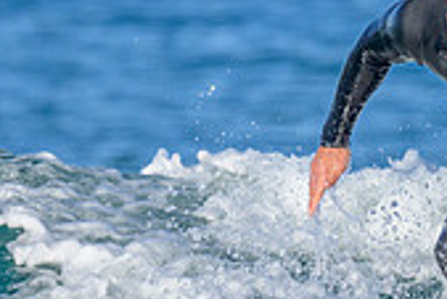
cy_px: 274
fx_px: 42960
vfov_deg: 0.4
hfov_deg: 0.6
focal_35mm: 3457
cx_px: 478
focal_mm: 800
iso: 320
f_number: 6.3
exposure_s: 1/2000
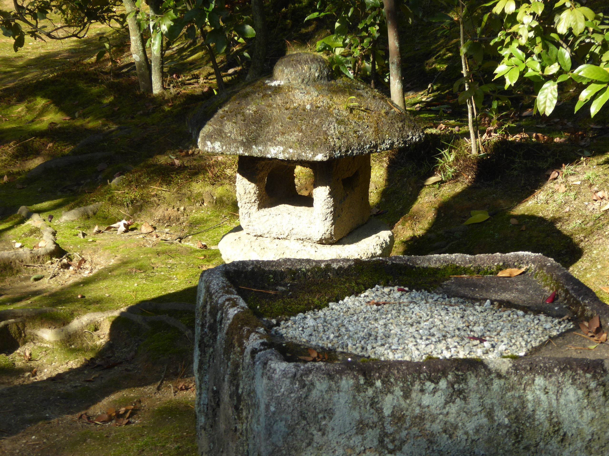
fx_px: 2234
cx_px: 304
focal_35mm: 127
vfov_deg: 11.7
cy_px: 228
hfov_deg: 15.5
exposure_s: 1/125
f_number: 5.1
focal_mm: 20.6
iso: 100
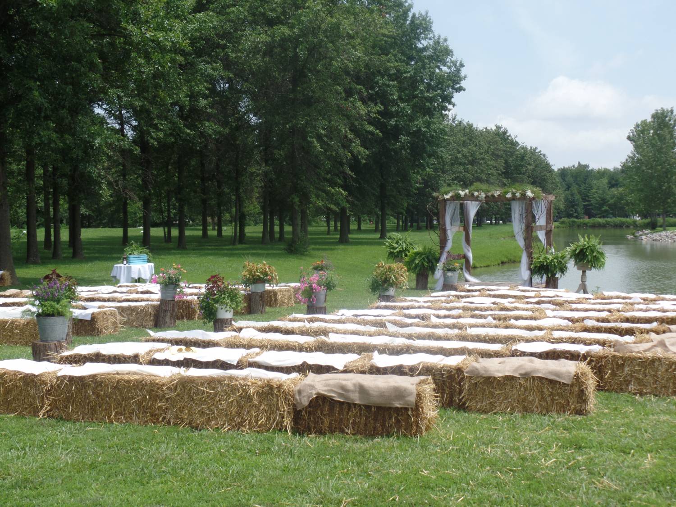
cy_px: 254
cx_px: 338
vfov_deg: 28.0
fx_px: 1015
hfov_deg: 36.8
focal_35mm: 52
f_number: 3.4
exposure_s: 1/750
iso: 80
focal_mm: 9.2
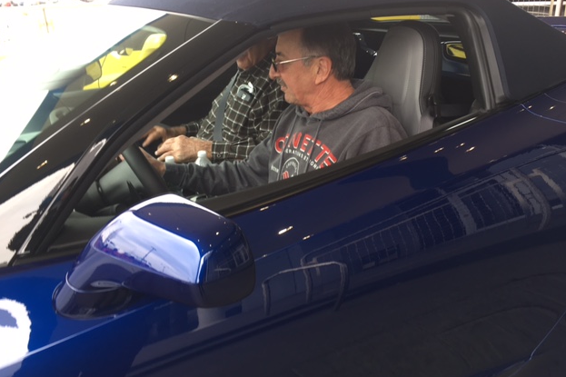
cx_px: 282
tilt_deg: -21.8
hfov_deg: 60.3
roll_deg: +2.5
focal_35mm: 31
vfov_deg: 42.3
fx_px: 487
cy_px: 172
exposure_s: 1/60
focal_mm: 4.15
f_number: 2.2
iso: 25
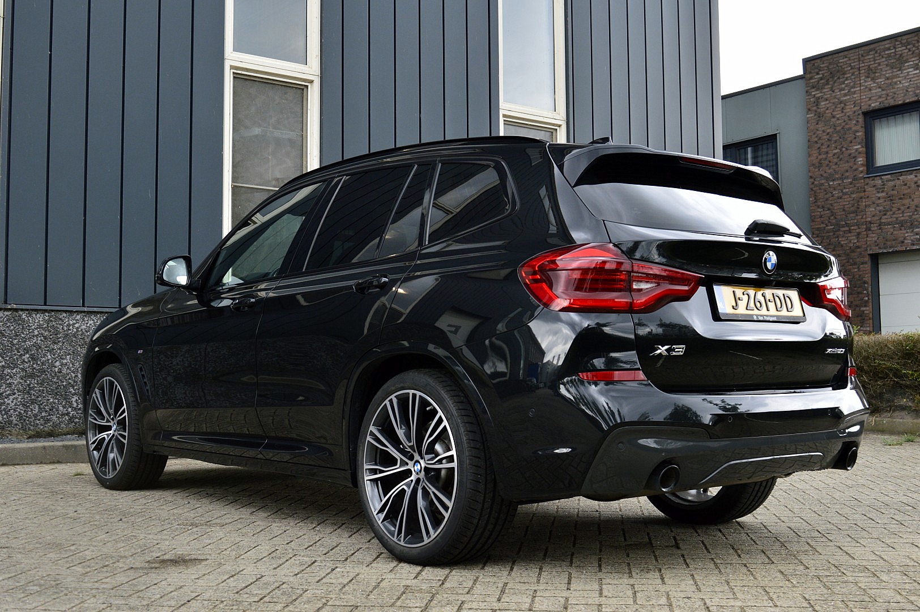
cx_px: 460
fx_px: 1111
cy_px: 306
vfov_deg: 30.8
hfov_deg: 45.0
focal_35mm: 44
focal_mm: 29
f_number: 9
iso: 400
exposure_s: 1/100
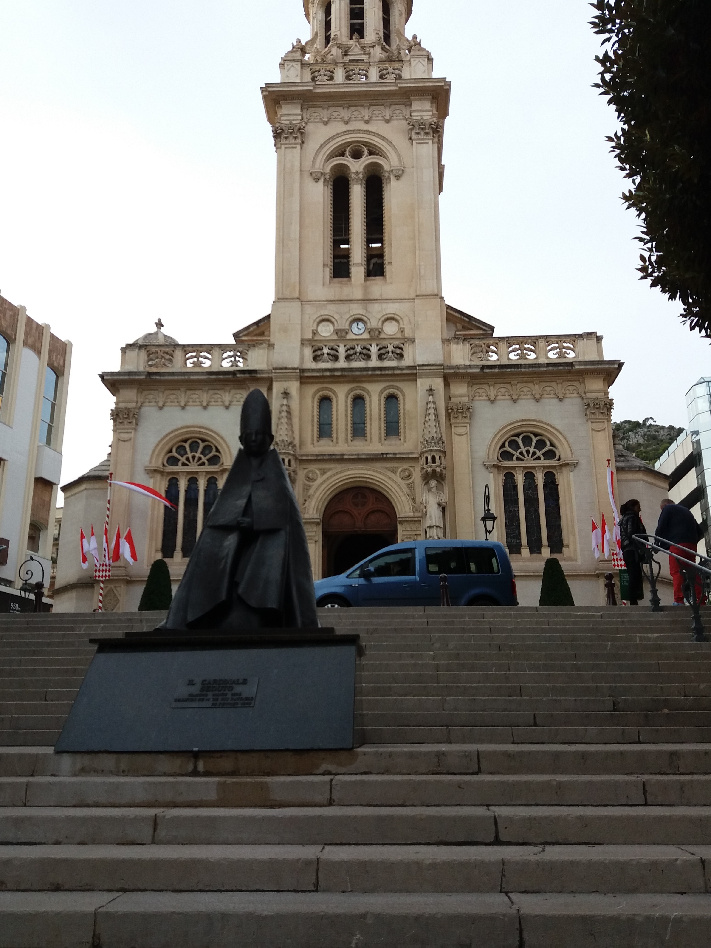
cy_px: 474
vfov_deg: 63.4
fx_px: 767
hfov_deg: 49.7
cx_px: 356
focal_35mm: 28
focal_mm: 3.7
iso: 64
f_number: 1.9
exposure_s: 1/286
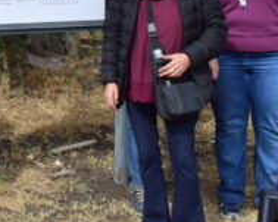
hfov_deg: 16.5
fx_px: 847
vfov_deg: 14.7
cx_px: -169
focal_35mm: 103
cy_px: -9
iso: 250
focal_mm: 18
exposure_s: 1/400
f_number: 10
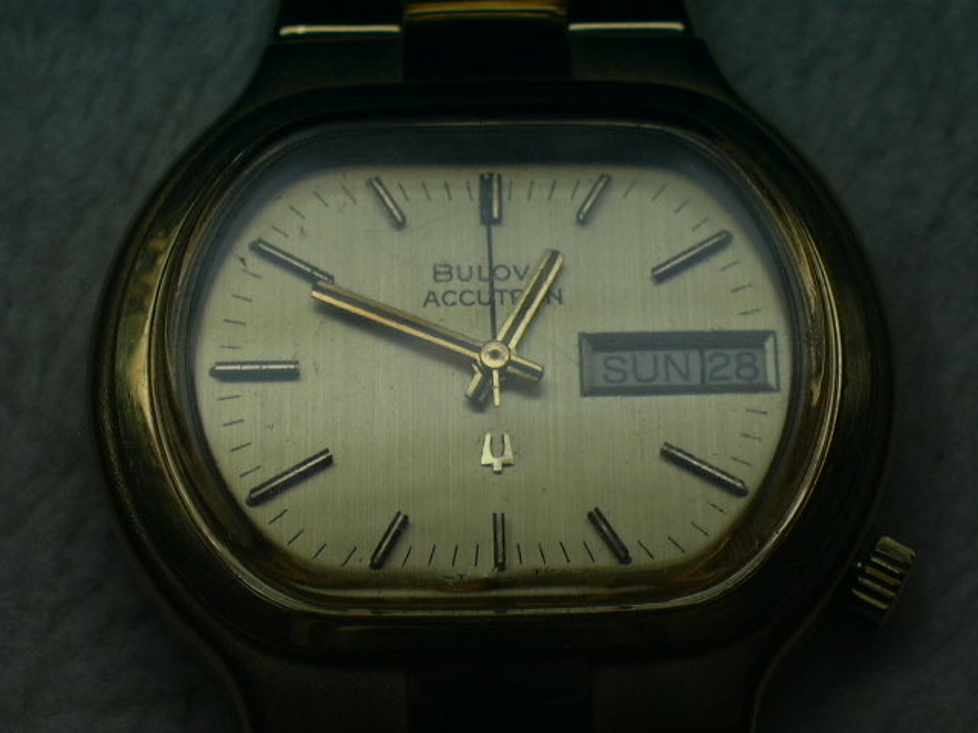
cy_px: 366
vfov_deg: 14.1
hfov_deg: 18.7
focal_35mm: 105
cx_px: 489
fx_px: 2967
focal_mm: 16.2
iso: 100
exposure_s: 1/349
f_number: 12.75
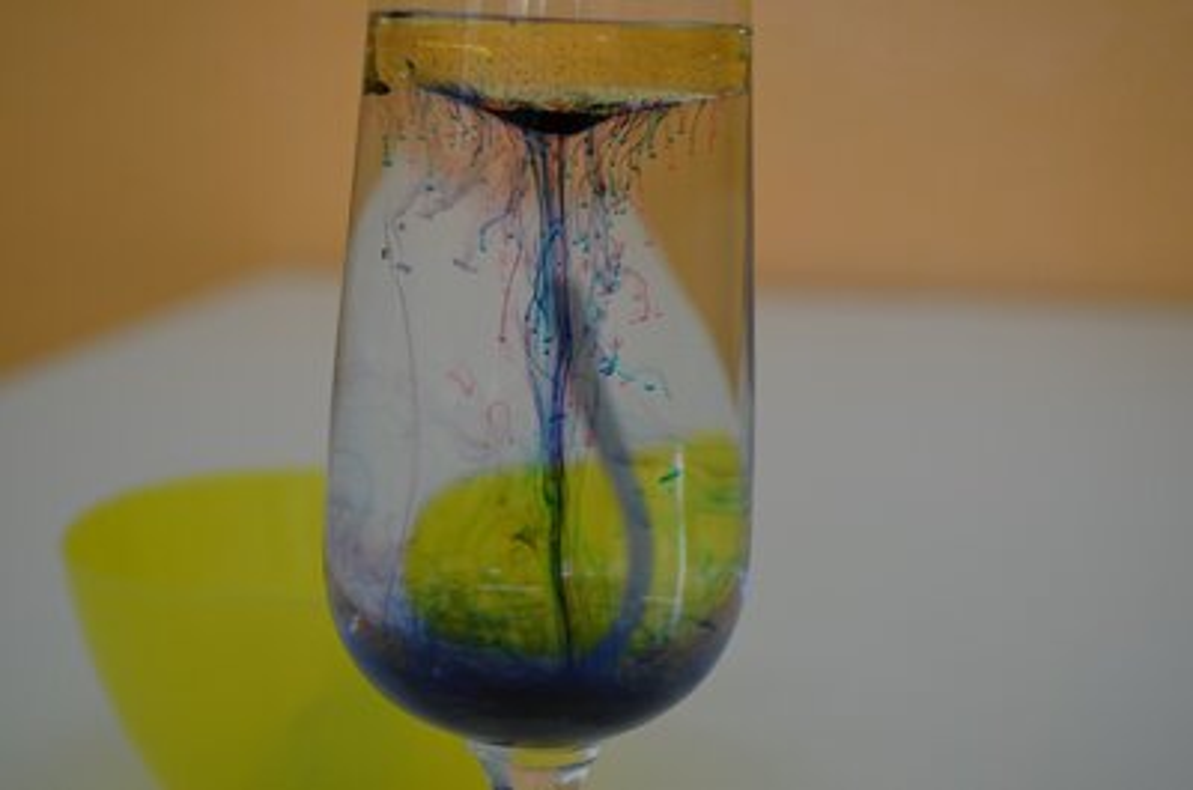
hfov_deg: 30.6
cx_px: 596
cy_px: 395
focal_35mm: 66
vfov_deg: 20.5
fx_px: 2183
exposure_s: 1/60
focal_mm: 44
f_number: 5.6
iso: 500
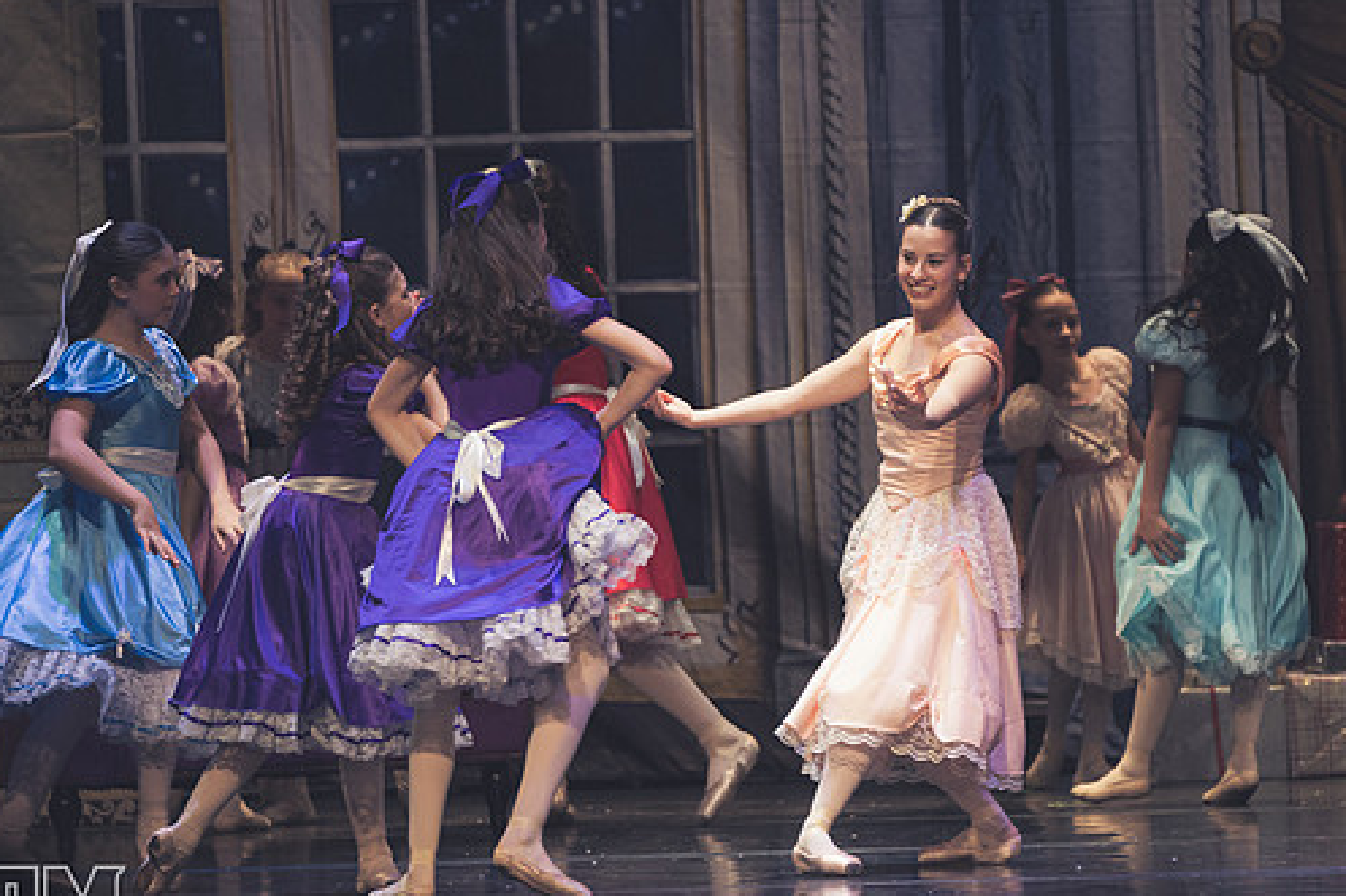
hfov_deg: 5.9
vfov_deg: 3.9
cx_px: 729
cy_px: 493
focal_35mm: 350
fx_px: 13081
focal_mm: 200
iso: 640
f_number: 2.8
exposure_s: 1/320
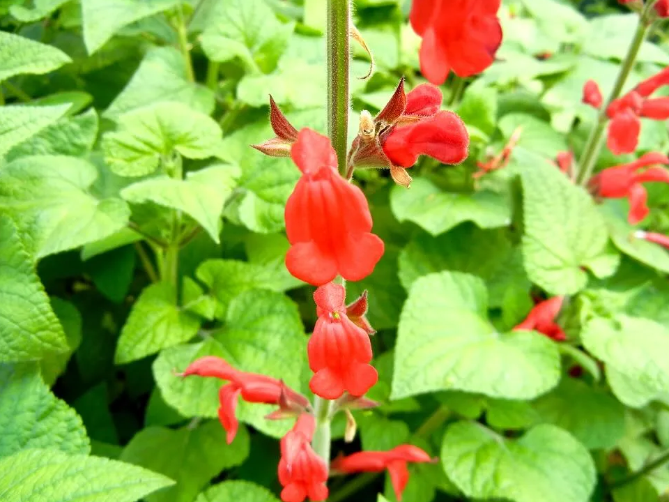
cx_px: 353
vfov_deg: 44.2
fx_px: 618
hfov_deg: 56.8
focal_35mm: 32
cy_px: 244
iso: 160
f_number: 3.5
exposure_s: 1/202
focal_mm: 5.4
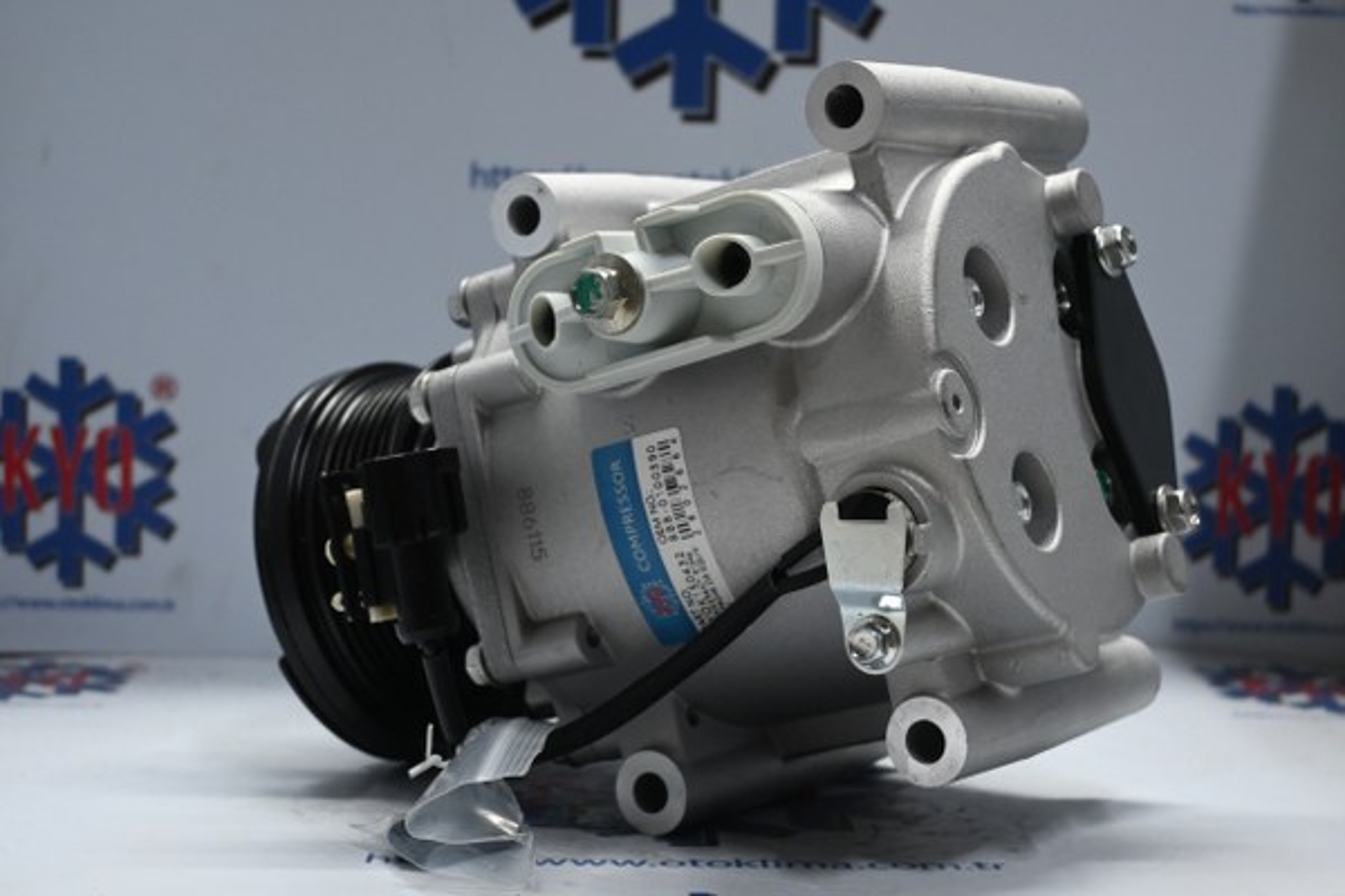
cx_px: 672
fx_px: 2466
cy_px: 448
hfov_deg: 30.5
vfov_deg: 20.6
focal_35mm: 66
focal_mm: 44
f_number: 6
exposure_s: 1/80
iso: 1600
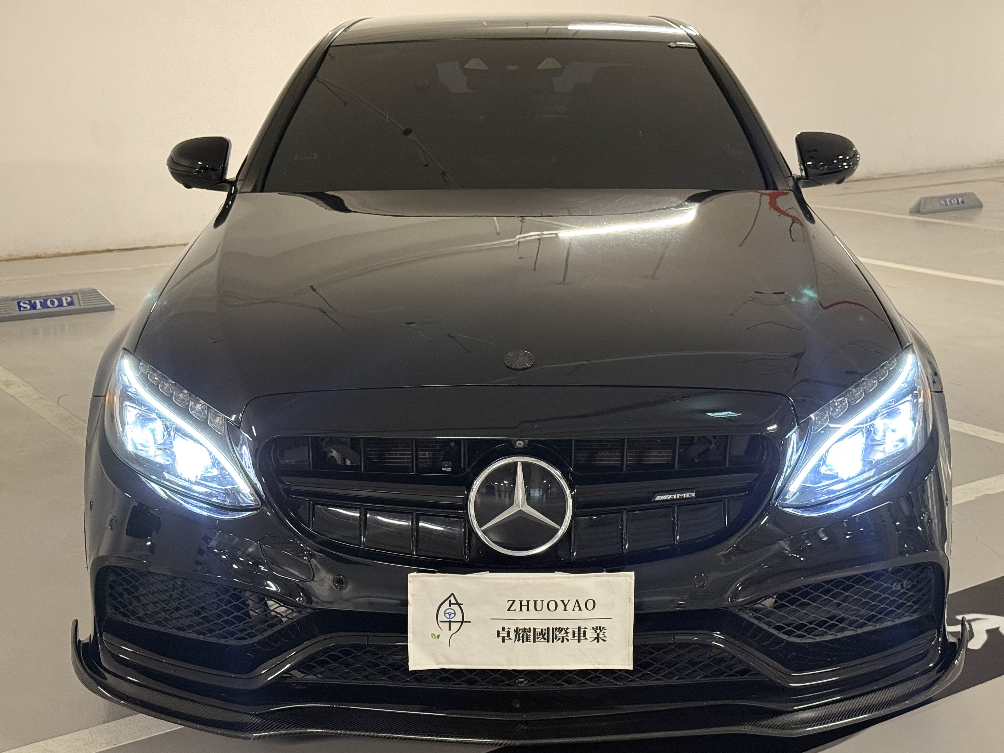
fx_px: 1421
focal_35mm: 49
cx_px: 509
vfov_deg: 29.7
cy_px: 375
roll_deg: +0.2
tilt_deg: -13.7
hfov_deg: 38.9
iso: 500
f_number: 1.78
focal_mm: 6.76
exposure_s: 1/37
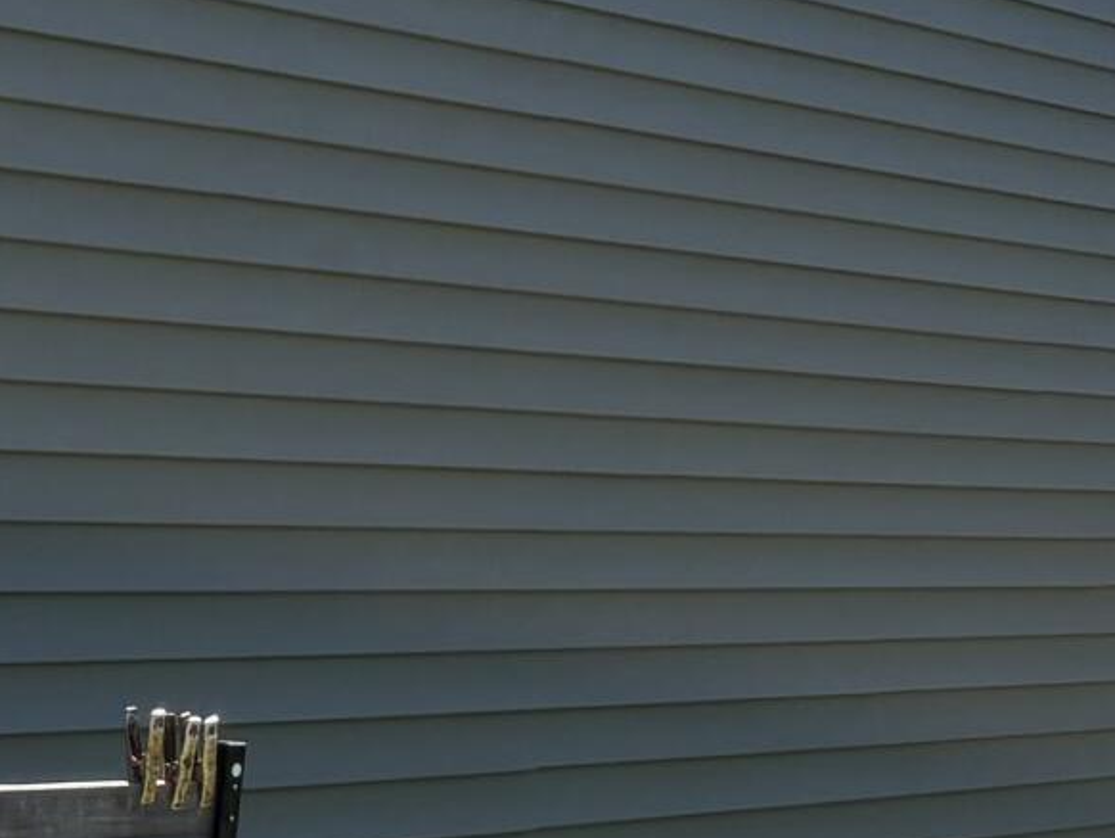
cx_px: 1322
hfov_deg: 14.3
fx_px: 4318
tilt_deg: +2.6
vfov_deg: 11.1
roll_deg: -0.6
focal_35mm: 134
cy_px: 244
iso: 50
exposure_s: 1/2451
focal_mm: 5.96
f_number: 1.6
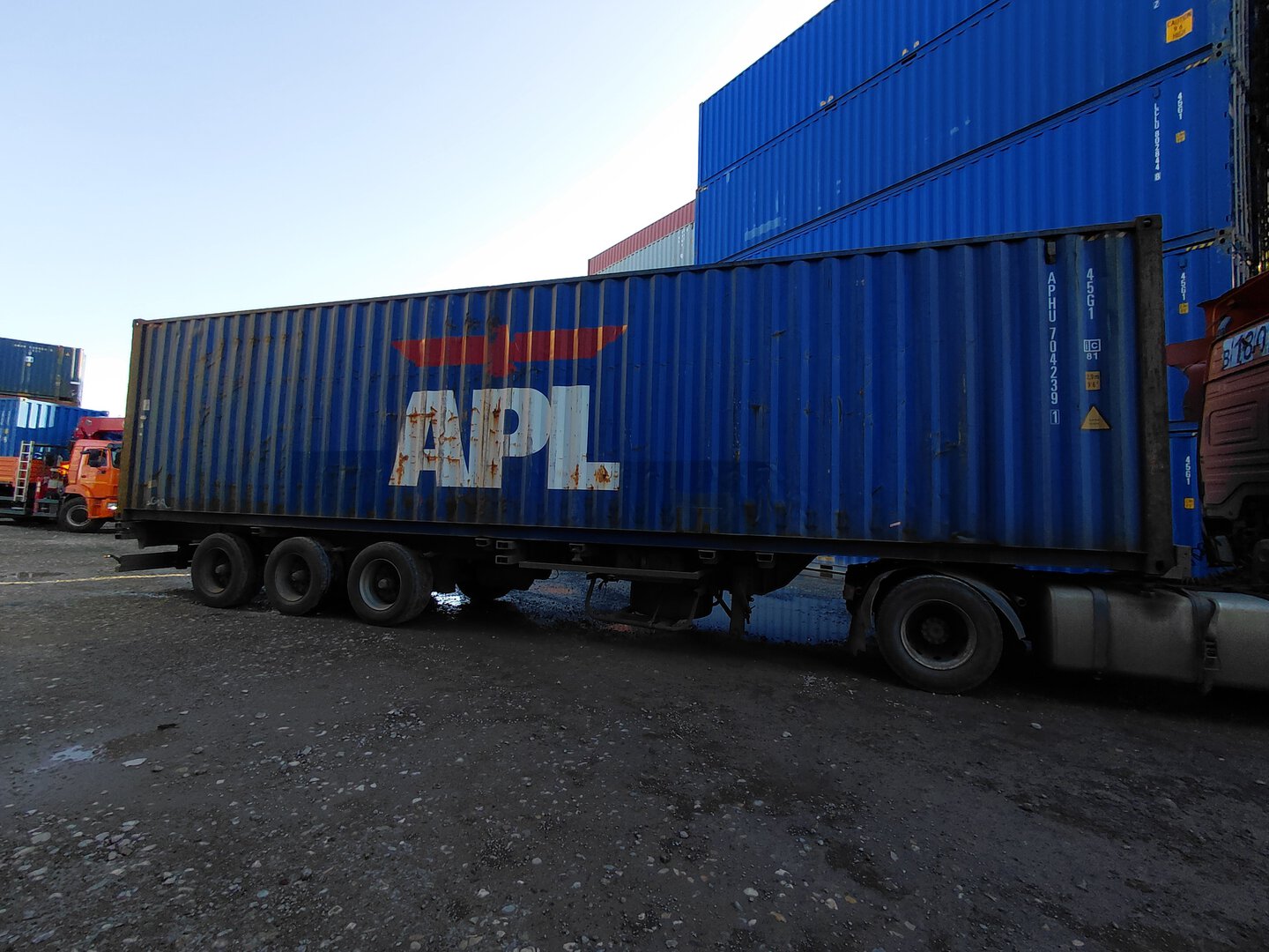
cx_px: 634
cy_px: 476
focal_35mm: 16
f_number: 2.2
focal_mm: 1.64
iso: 40
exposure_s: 1/362
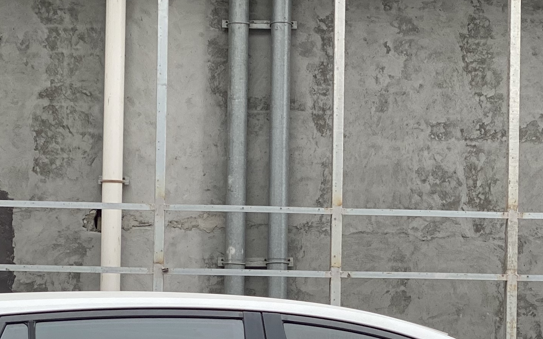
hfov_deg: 13.4
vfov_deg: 8.4
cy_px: 352
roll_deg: -1.3
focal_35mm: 156
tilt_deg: +2.4
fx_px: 2308
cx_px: 315
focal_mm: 6
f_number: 2
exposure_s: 1/210
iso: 20
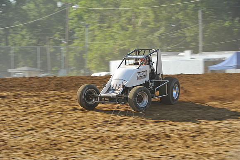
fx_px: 1066
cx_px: 120
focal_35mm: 160
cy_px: 80
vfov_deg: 8.6
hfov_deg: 12.8
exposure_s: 1/320
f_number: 10
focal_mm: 160
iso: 400
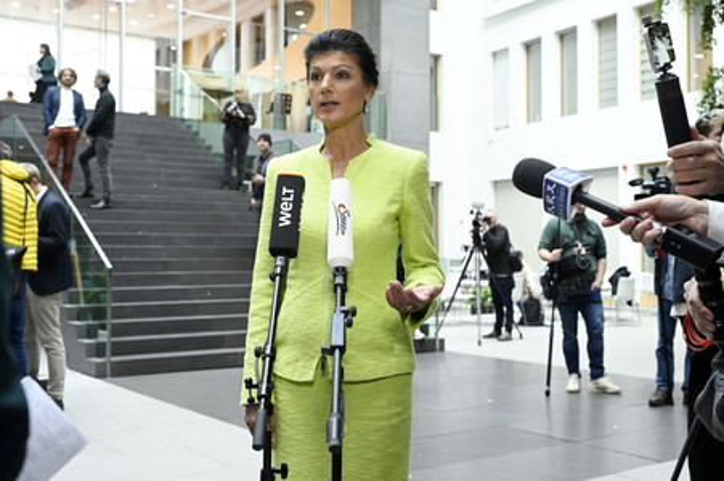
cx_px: 362
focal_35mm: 38
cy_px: 240
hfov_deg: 50.7
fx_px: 764
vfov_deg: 35.0
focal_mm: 38
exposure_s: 1/500
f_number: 5
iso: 5000
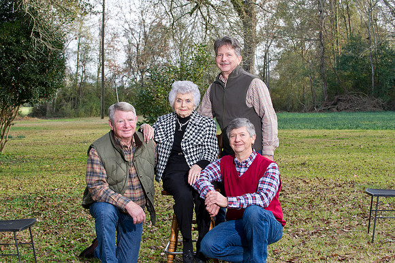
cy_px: 132
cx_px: 198
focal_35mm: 70
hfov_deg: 28.9
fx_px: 768
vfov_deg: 19.4
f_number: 8
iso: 800
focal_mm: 70
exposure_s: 1/160
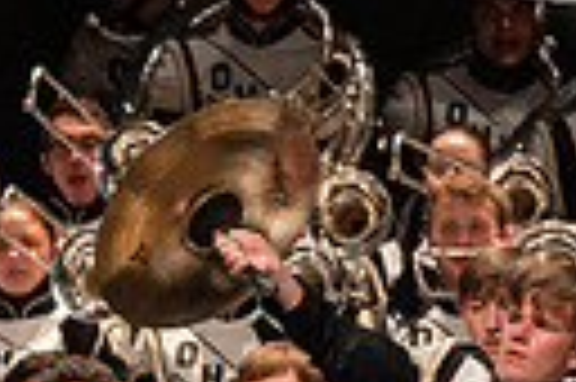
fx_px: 14461
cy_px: 431
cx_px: -693
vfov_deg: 1.5
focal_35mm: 905
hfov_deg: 2.3
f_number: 3.5
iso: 1250
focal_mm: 200
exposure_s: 1/500
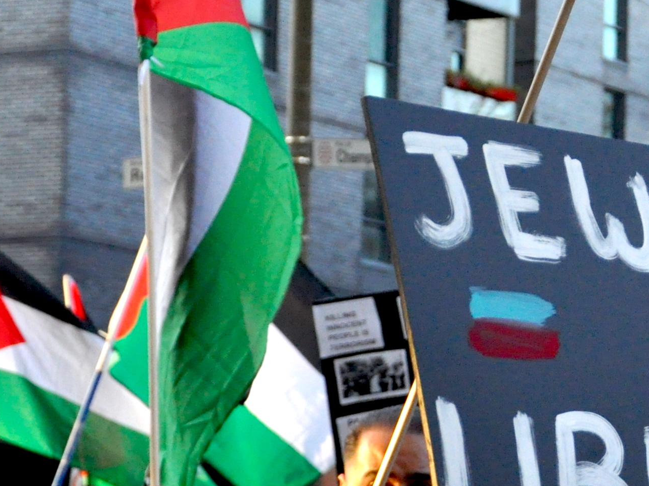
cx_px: 1014
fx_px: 3431
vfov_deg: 8.1
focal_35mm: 183
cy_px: 206
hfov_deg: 10.4
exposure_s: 1/800
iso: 1000
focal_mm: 38
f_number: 4.5
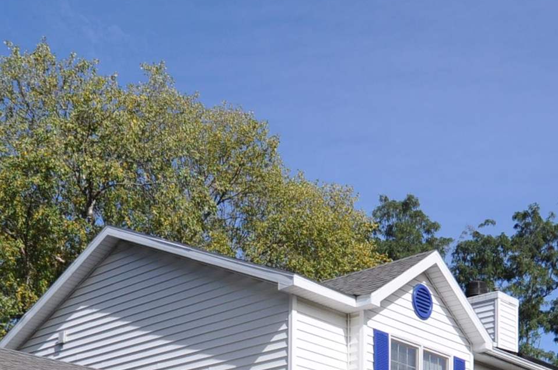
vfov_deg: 19.1
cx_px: 326
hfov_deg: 32.1
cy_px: 549
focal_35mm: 63
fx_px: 969
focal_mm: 13
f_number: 4
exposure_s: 1/4000
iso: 200
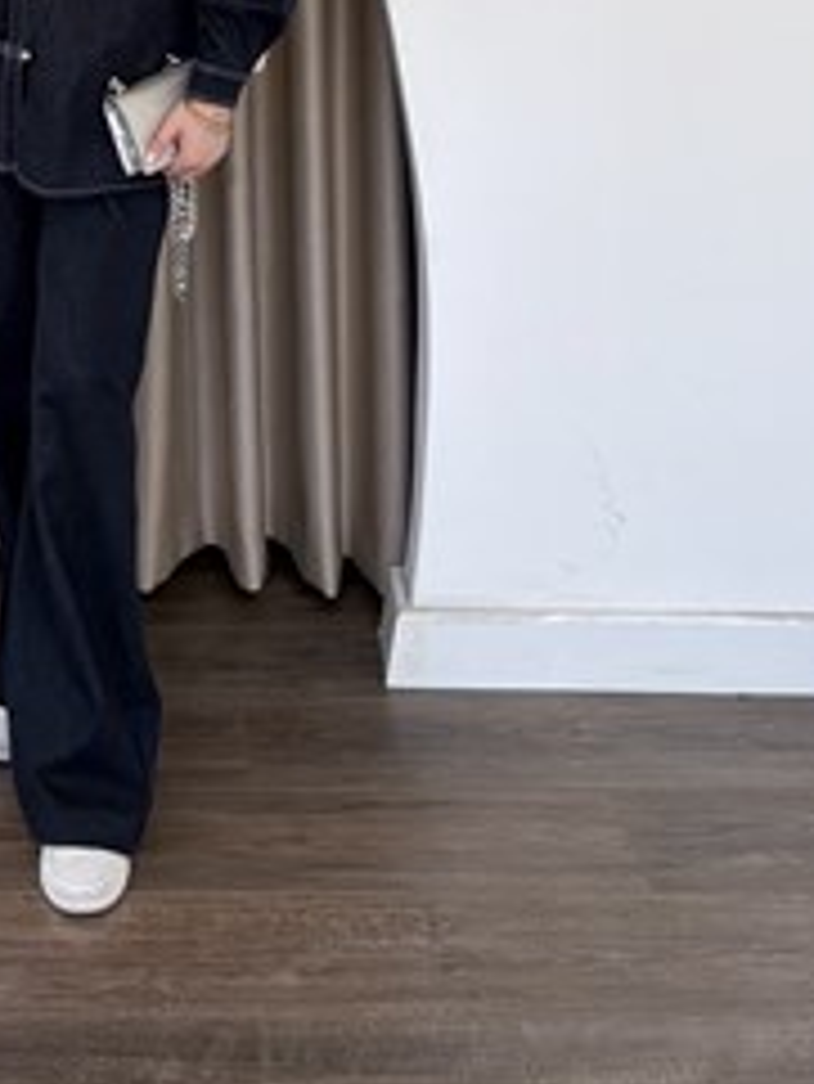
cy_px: -83
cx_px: 54
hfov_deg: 26.5
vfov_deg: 32.2
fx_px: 1660
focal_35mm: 53
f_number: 1.78
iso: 320
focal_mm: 6.76
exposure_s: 1/1271
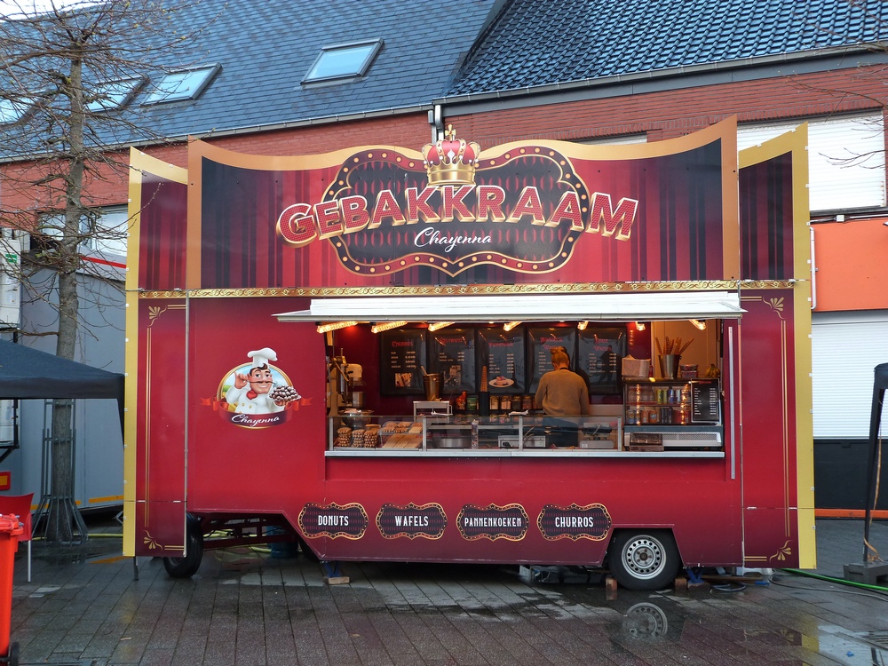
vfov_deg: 32.9
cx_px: 444
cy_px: 333
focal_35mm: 44
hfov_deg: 42.9
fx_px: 1129
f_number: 3.2
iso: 160
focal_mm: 7.8
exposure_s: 1/60
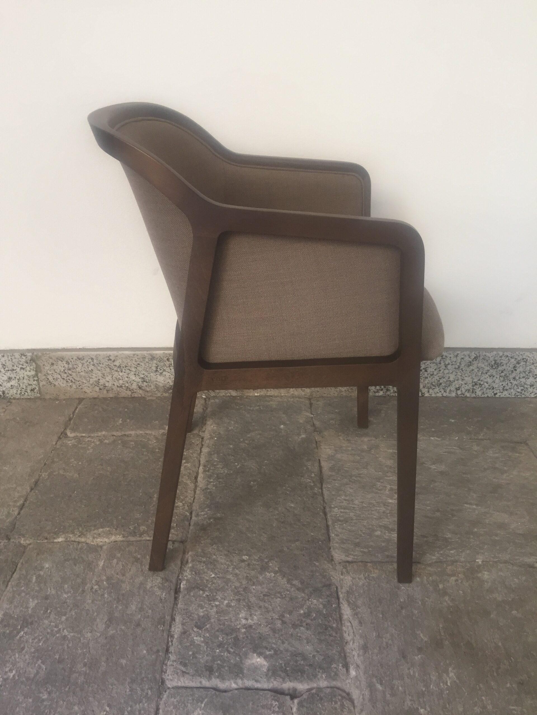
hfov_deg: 48.2
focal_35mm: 29
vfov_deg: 61.7
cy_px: 358
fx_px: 600
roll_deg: -0.4
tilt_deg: -28.0
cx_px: 268
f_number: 2.2
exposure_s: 1/33
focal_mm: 4.15
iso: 100
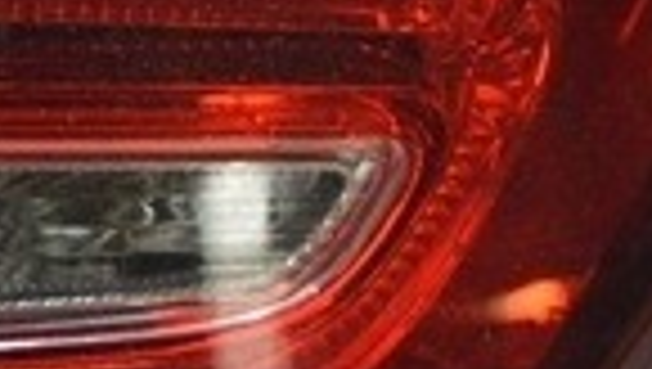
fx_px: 4224
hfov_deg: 8.4
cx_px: -679
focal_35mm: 244
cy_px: 88
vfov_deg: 5.0
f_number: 3.8
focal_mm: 22
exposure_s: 1/60
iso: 400
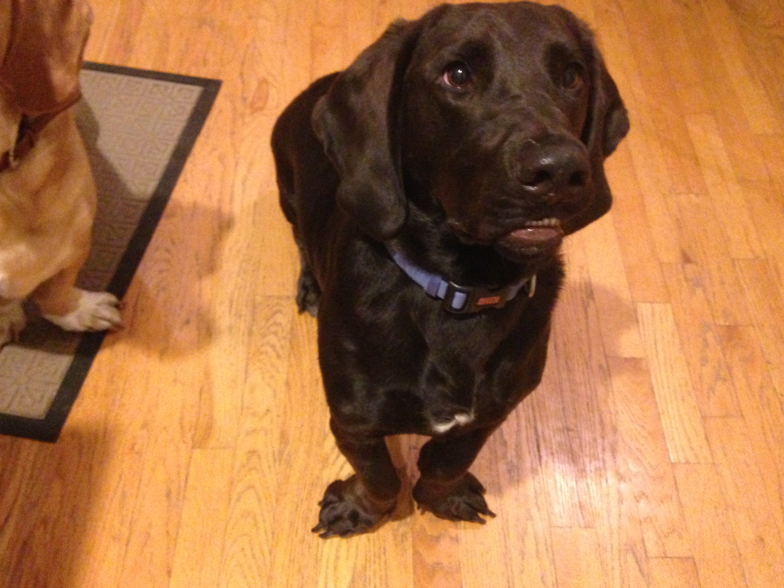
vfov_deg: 39.7
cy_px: 284
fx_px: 815
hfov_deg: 51.4
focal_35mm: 36
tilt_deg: -54.7
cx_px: 393
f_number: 2.4
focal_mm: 4.12
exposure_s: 1/15
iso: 800
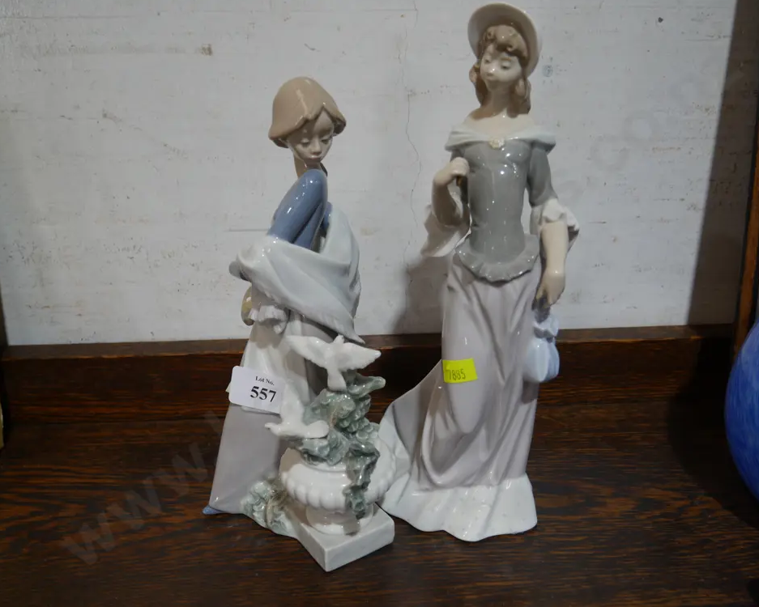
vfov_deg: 45.8
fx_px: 719
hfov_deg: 55.6
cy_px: 309
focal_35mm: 32
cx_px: 401
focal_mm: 15
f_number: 3.6
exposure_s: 1/80
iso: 200
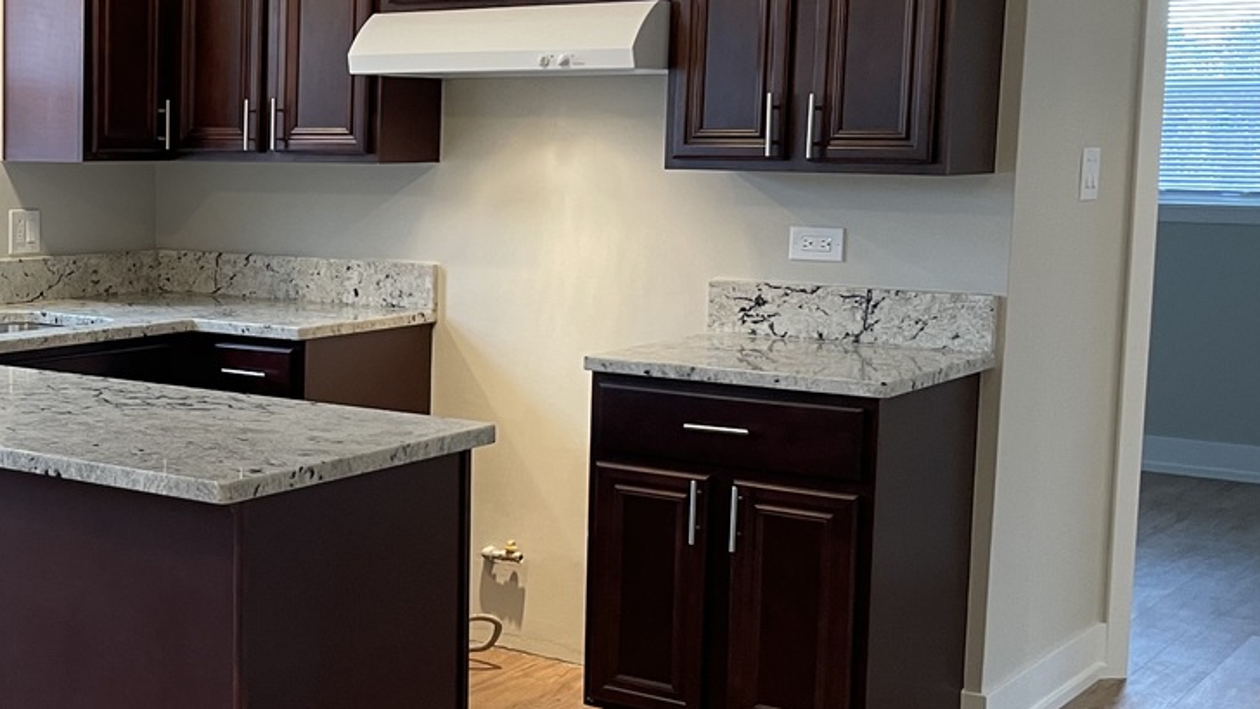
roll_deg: +0.6
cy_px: 377
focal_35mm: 56
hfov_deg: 34.3
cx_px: 33
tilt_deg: -6.8
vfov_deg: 21.5
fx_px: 1872
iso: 125
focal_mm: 4.2
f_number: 1.6
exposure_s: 1/60
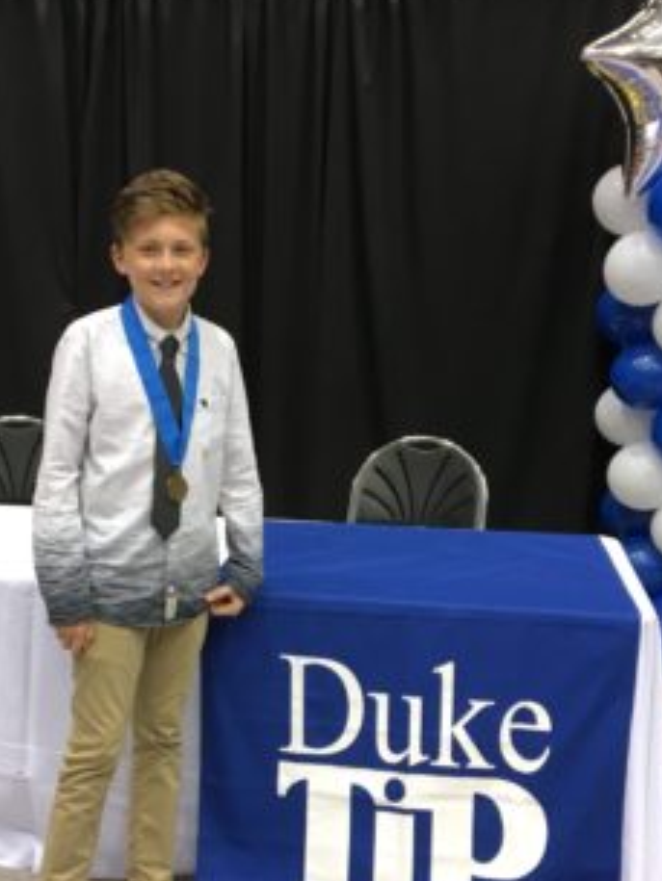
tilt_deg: -12.9
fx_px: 968
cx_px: 373
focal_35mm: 38
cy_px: 465
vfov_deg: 48.9
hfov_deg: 37.7
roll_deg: -1.1
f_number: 2.2
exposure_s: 1/30
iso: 25
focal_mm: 4.15
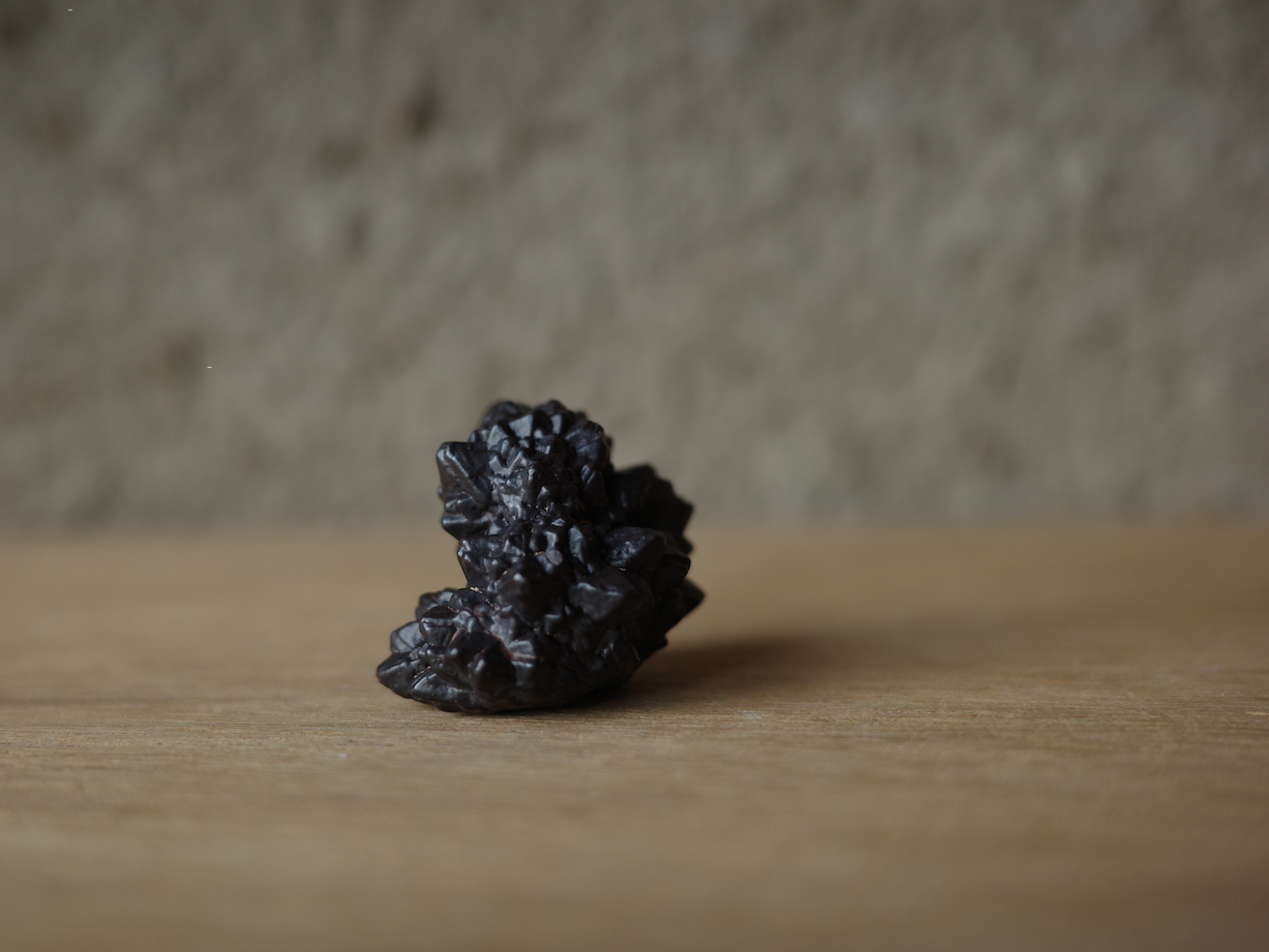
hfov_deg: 42.9
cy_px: 475
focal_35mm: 44
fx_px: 1613
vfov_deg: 32.9
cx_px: 568
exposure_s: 1/100
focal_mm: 26
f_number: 2.8
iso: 200
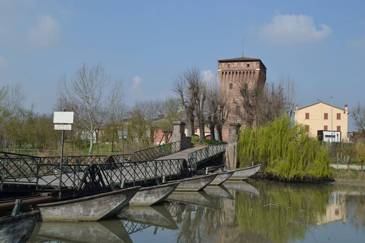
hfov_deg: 46.4
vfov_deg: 31.9
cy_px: 122
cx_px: 182
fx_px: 426
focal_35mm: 42
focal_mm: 28
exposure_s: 1/200
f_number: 7.1
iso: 100
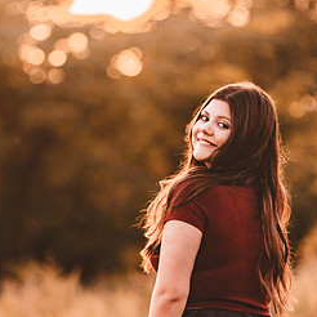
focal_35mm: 291
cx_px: 117
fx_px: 3015
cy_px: 230
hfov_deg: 6.0
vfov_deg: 6.0
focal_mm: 145
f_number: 2.8
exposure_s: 1/125
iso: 640
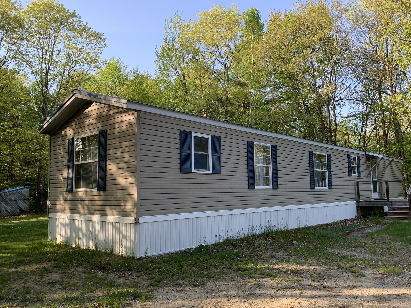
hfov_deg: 61.6
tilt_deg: +7.2
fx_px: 344
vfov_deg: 48.2
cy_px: 161
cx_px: 220
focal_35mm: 29
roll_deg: +2.0
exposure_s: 1/272
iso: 25
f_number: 1.8
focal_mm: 4.25
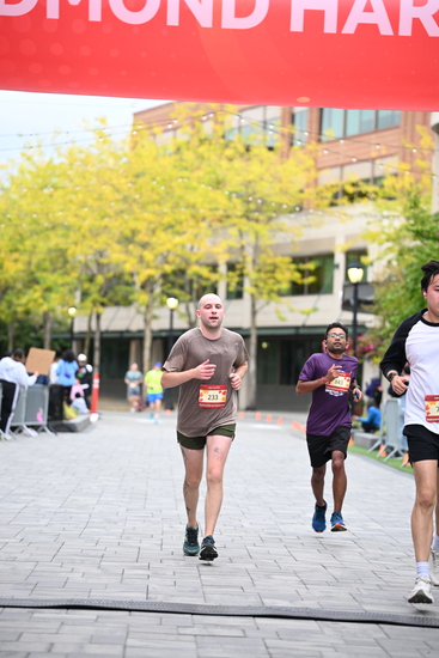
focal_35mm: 104
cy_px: 329
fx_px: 1901
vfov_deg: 19.6
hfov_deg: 13.2
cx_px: 220
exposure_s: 1/1600
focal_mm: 104
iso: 640
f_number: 2.8
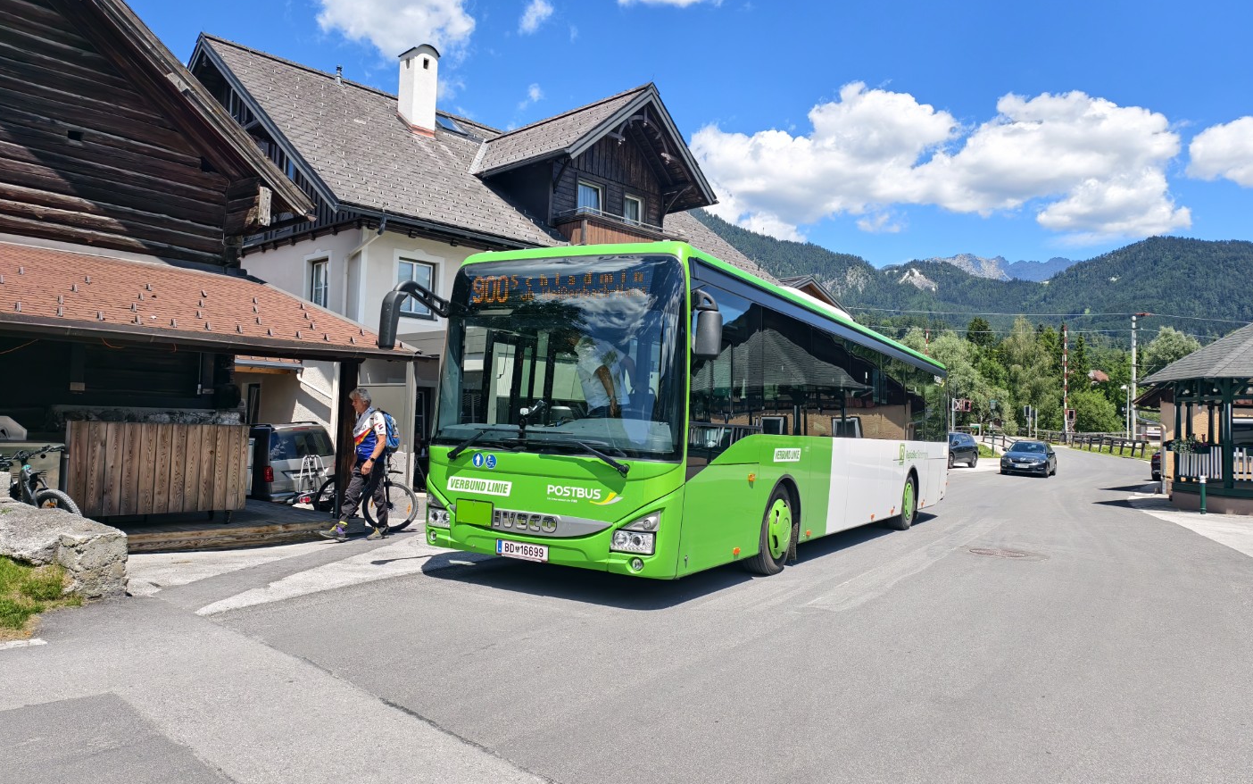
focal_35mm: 25
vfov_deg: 49.3
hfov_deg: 72.5
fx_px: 854
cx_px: 635
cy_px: 399
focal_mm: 6.54
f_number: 1.57
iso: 72
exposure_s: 1/2410
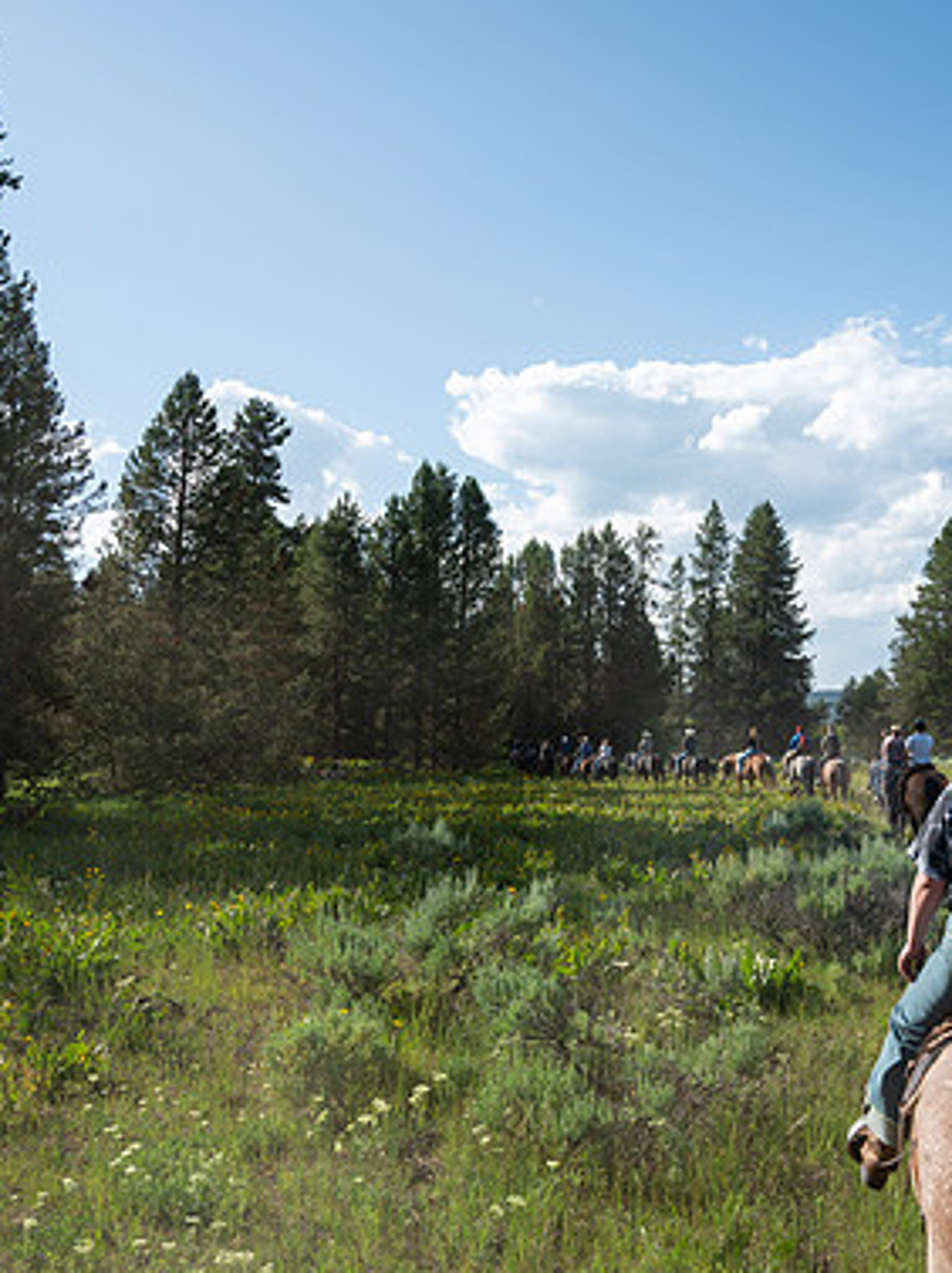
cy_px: 642
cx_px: 665
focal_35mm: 37
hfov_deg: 38.0
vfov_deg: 50.2
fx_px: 1359
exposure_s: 1/400
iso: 125
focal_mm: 25
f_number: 5.6
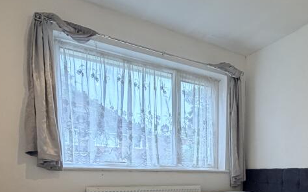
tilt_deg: -4.5
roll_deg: -2.1
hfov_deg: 55.2
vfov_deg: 35.1
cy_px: 200
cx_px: 250
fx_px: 269
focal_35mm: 32
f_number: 2.2
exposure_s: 1/121
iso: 320
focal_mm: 2.22
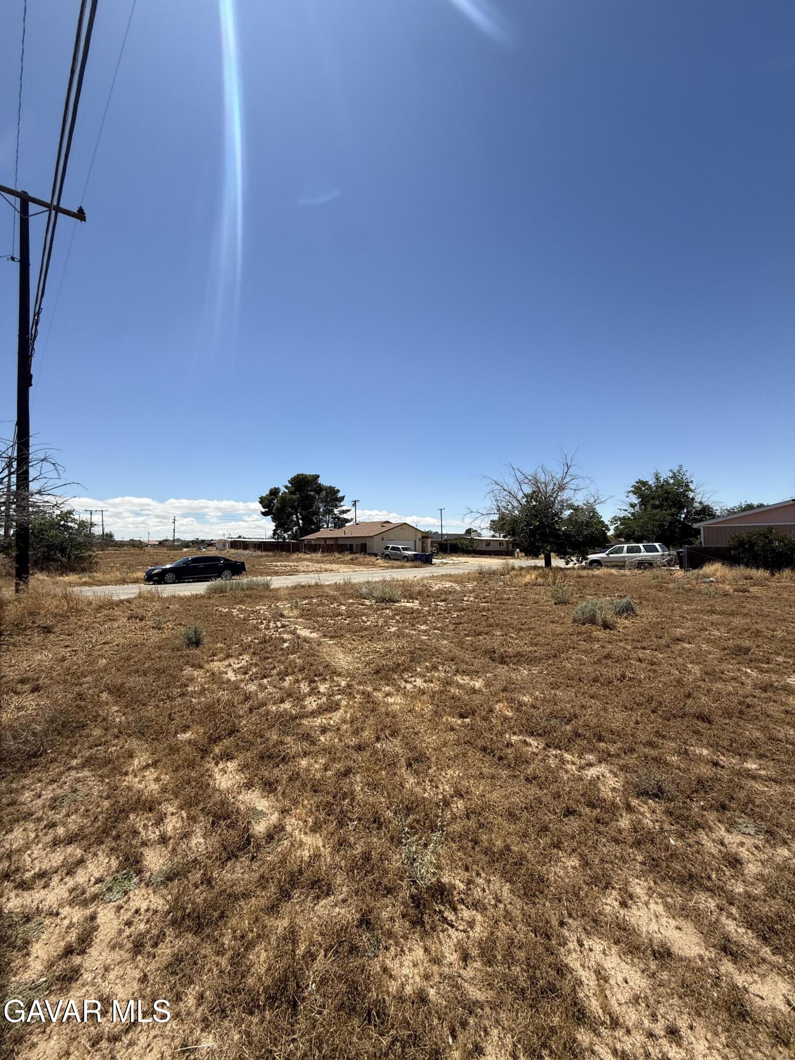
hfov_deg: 85.7
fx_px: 429
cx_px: 398
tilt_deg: +3.6
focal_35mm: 14
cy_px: 530
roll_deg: +0.0
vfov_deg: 102.1
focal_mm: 2.22
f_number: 2.2
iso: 50
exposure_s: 1/3125
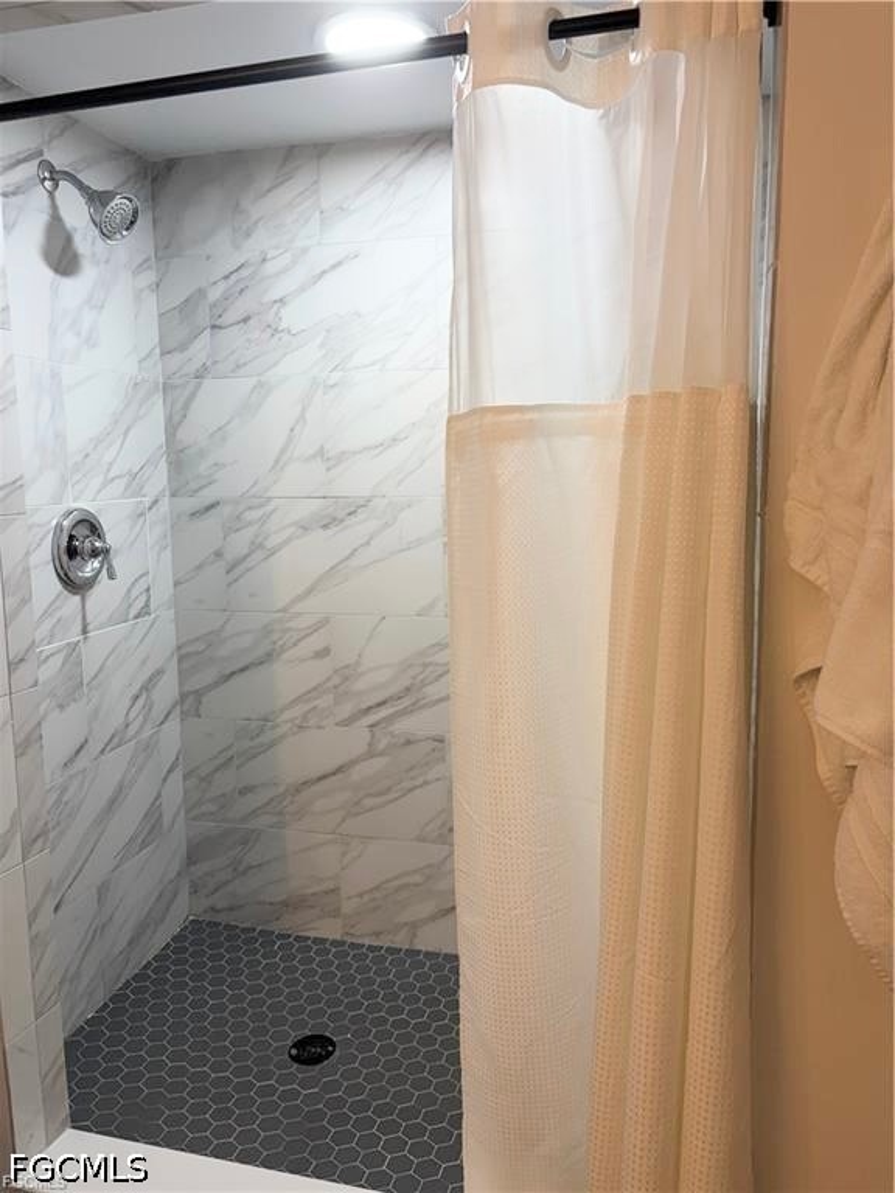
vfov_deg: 67.3
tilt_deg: -8.6
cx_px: 448
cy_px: 596
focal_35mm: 26
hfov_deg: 53.1
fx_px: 896
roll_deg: +1.2
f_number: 1.6
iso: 64
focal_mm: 5.96
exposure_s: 1/120
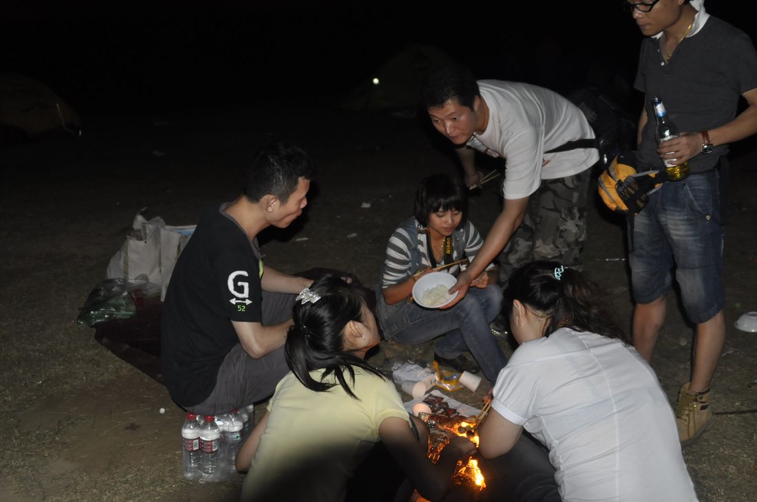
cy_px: 251
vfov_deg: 36.8
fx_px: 756
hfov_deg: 53.2
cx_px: 378
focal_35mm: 36
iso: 800
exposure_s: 1/60
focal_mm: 24
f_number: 2.8
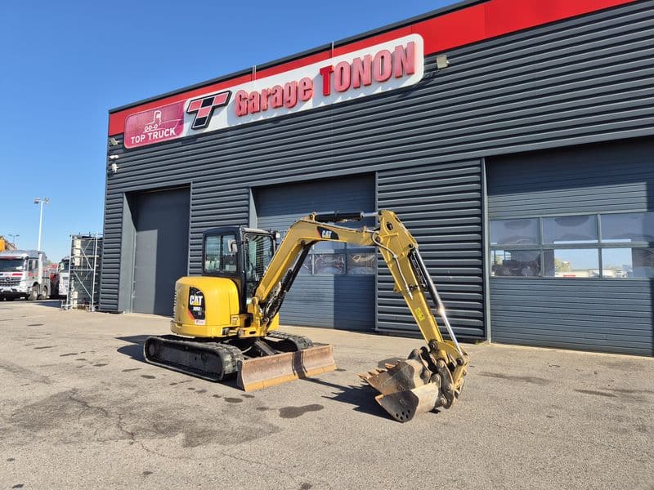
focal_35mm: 23
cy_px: 245
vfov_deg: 58.9
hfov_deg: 73.9
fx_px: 435
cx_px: 327
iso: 25
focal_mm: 5.4
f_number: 1.8
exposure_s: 1/1132
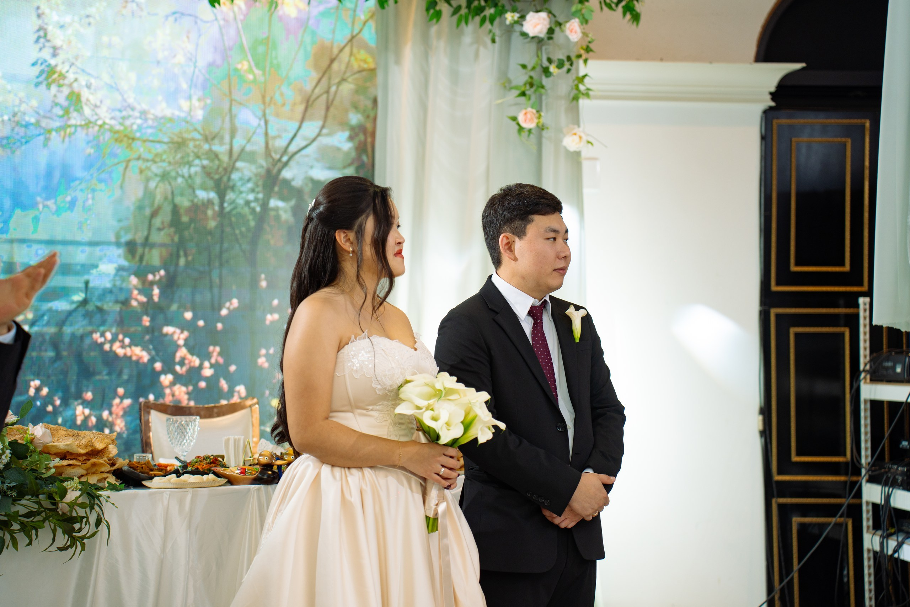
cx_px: 455
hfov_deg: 25.9
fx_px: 1980
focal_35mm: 78
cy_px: 304
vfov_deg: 17.4
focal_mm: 75
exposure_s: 1/160
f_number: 2.8
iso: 500
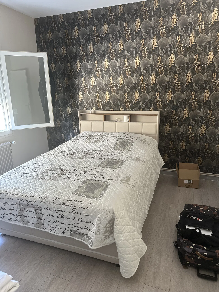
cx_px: 110
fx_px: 202
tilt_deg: -16.0
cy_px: 146
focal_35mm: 24
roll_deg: +0.1
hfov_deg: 56.8
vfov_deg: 71.6
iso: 250
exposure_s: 1/95
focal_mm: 6.86
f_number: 1.78
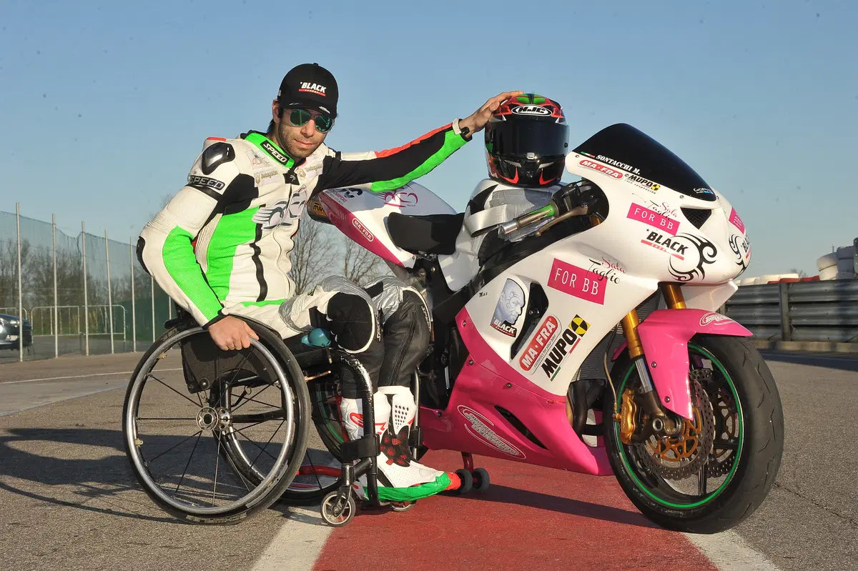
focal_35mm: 85
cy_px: 286
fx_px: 2025
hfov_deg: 23.9
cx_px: 429
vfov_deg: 16.1
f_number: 14
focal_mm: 85
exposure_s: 1/250
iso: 400
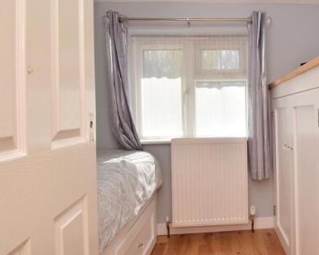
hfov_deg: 66.3
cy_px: 116
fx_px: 227
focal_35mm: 24
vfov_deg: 58.7
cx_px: 236
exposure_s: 1/200
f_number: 11
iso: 200
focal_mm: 10
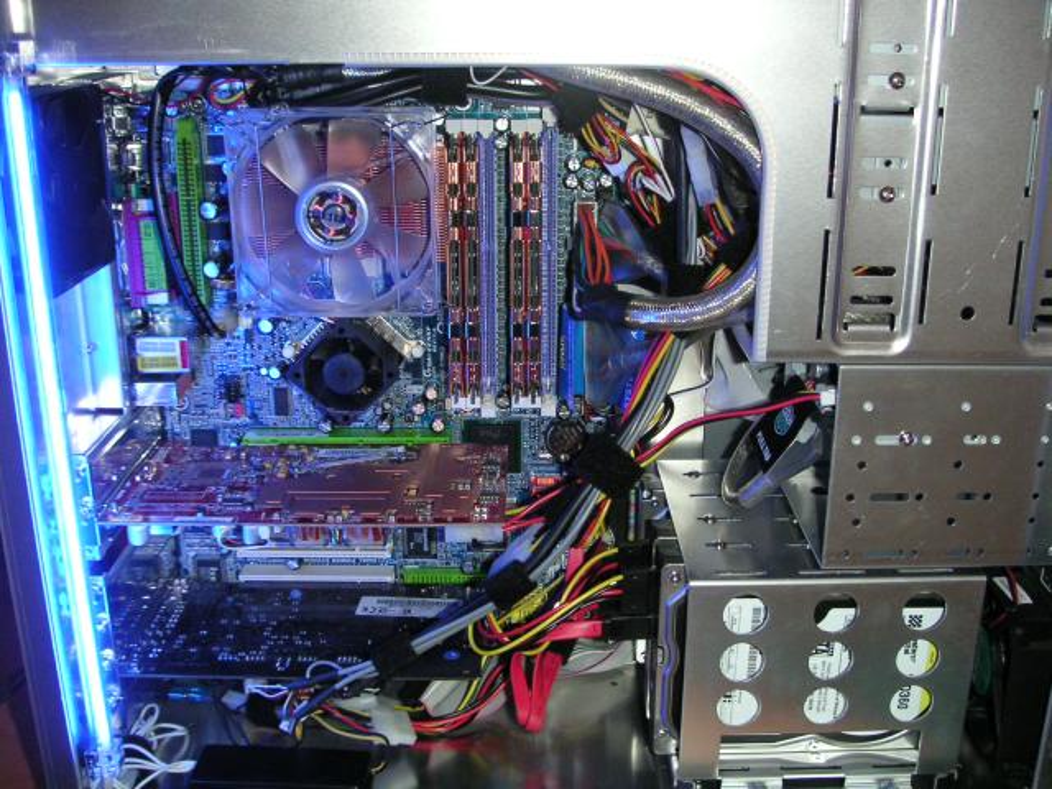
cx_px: 526
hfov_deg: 49.0
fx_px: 1155
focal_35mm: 38
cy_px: 394
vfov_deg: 37.7
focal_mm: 6
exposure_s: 1/45
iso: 160
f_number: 2.8
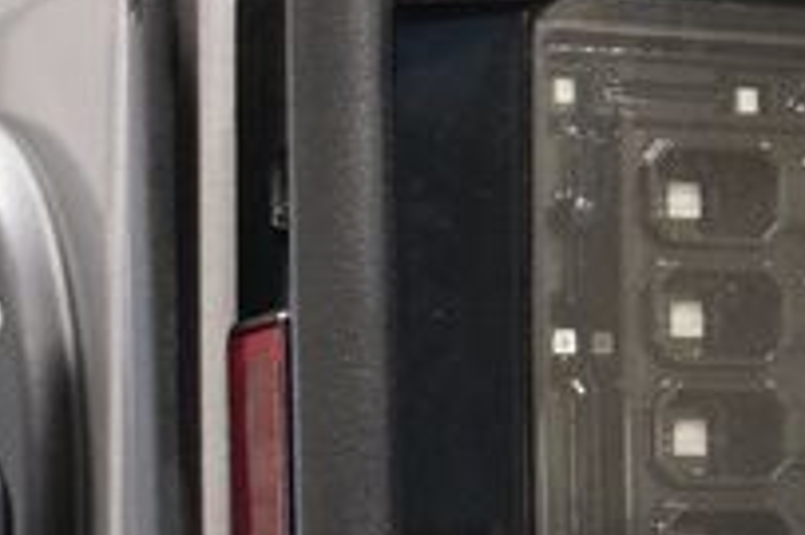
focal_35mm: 147
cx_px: 777
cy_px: 571
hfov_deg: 13.8
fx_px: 3275
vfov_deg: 9.3
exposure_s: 1/60
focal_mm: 31
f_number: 5
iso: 6400
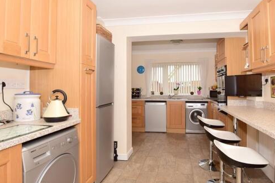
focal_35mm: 20
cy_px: 85
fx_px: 153
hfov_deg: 83.6
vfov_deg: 61.9
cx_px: 154
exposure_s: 1/200
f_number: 7.1
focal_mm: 10
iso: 200
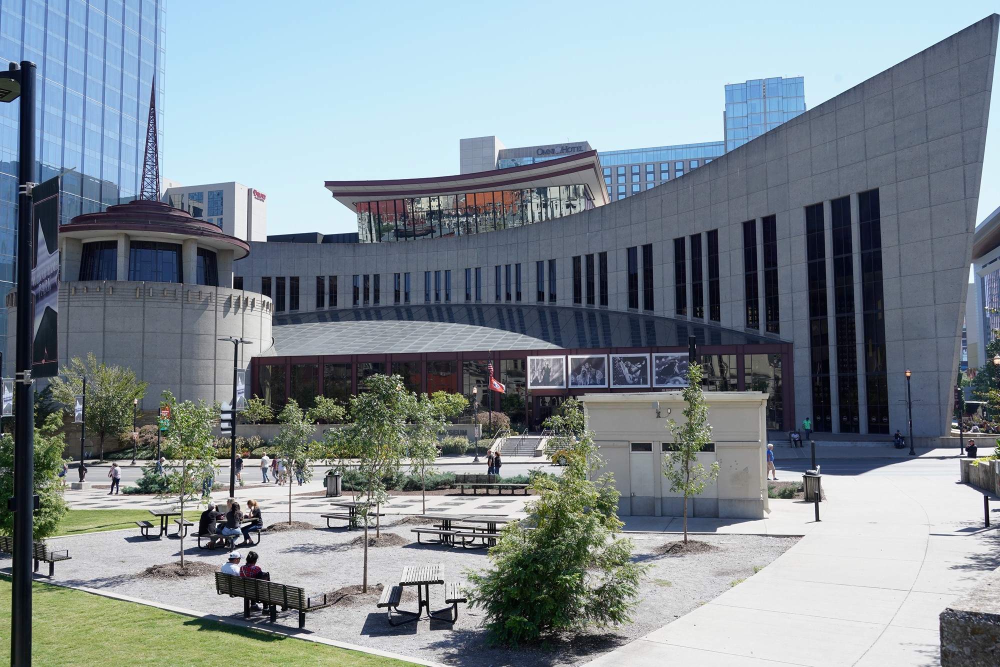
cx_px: 500
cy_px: 334
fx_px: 861
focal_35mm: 31
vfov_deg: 42.3
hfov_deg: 60.3
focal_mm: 31
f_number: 10
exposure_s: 1/100
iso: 400
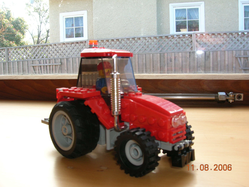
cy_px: 94
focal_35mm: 34
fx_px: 245
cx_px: 124
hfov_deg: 54.0
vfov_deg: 41.8
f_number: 4.9
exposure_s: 1/39.8
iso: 50
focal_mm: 5.7
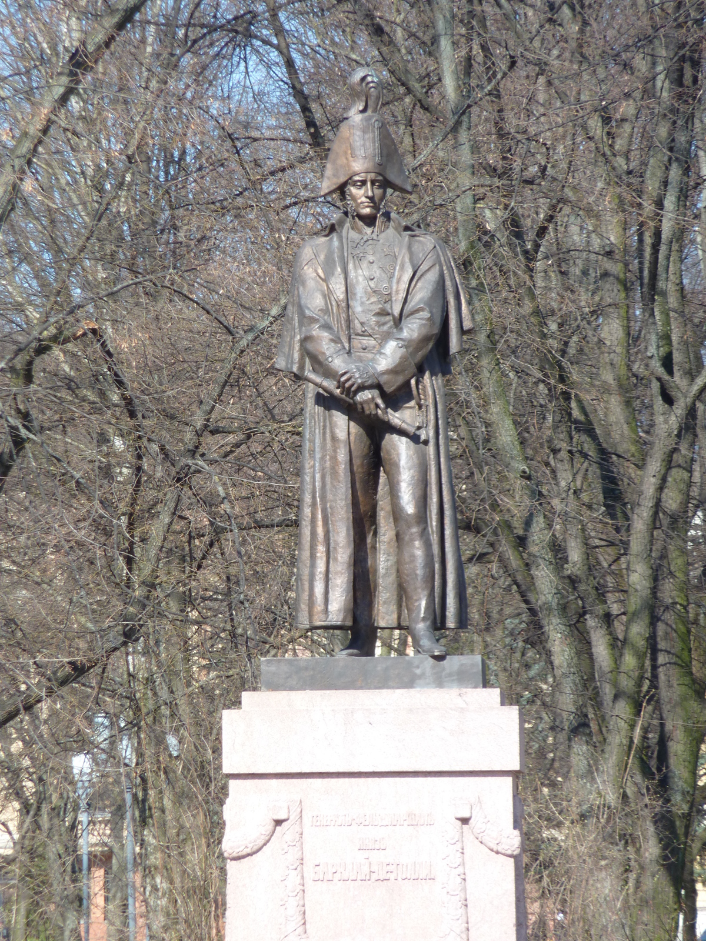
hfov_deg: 5.0
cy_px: 470
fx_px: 8158
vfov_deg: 6.6
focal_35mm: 300
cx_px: 353
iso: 80
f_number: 4.9
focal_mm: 49.2
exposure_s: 1/160
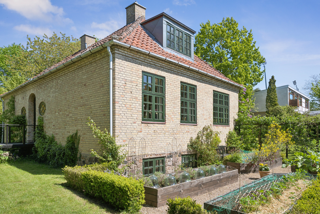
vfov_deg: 53.1
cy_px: 107
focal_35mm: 24
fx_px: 213
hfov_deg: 73.7
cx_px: 160
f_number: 9
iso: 160
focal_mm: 24
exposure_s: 1/400
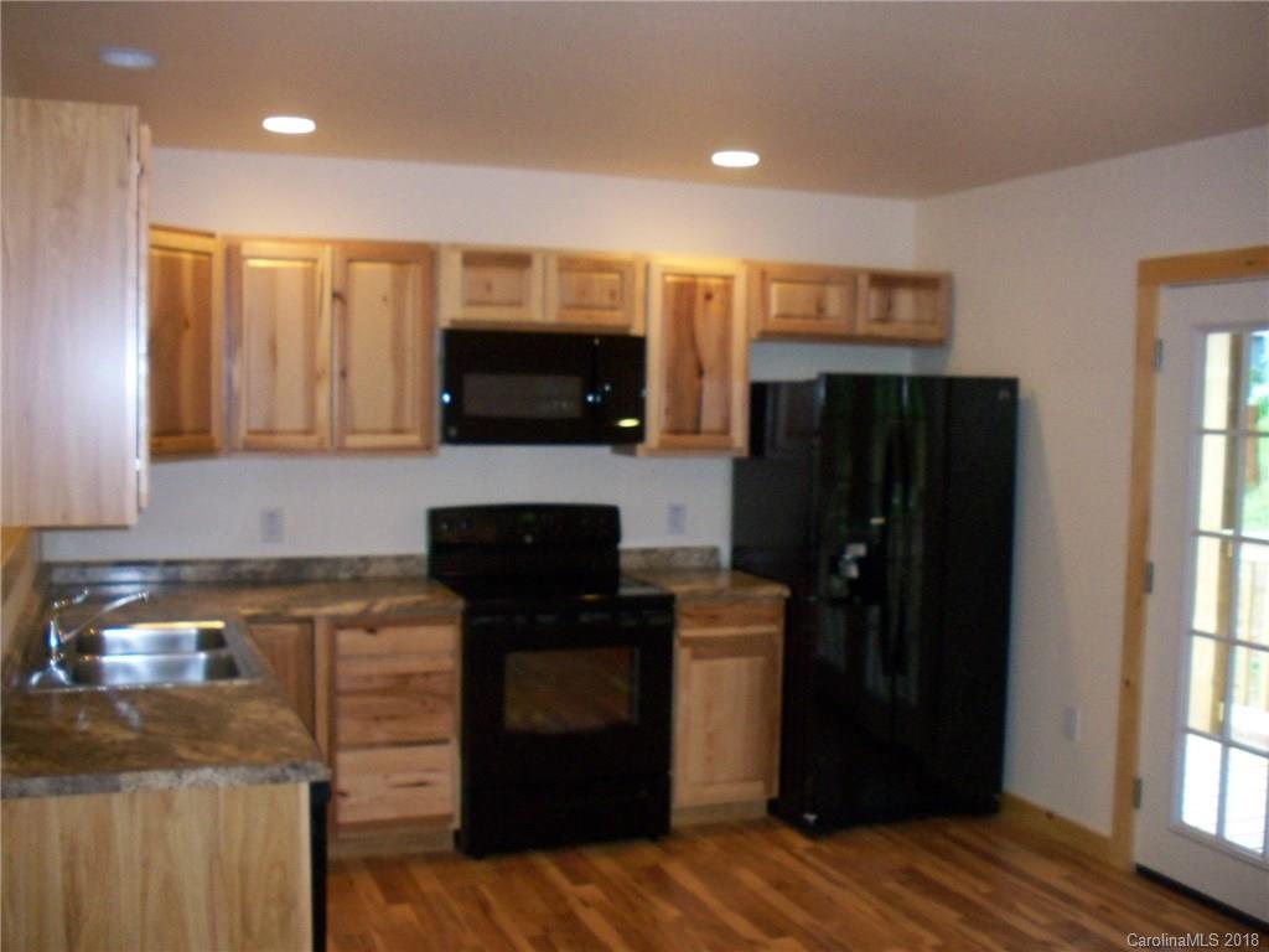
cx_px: 634
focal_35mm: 38
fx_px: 1393
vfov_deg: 37.7
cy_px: 476
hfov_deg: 49.0
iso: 320
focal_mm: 6.3
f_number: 3.5
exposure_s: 1/60
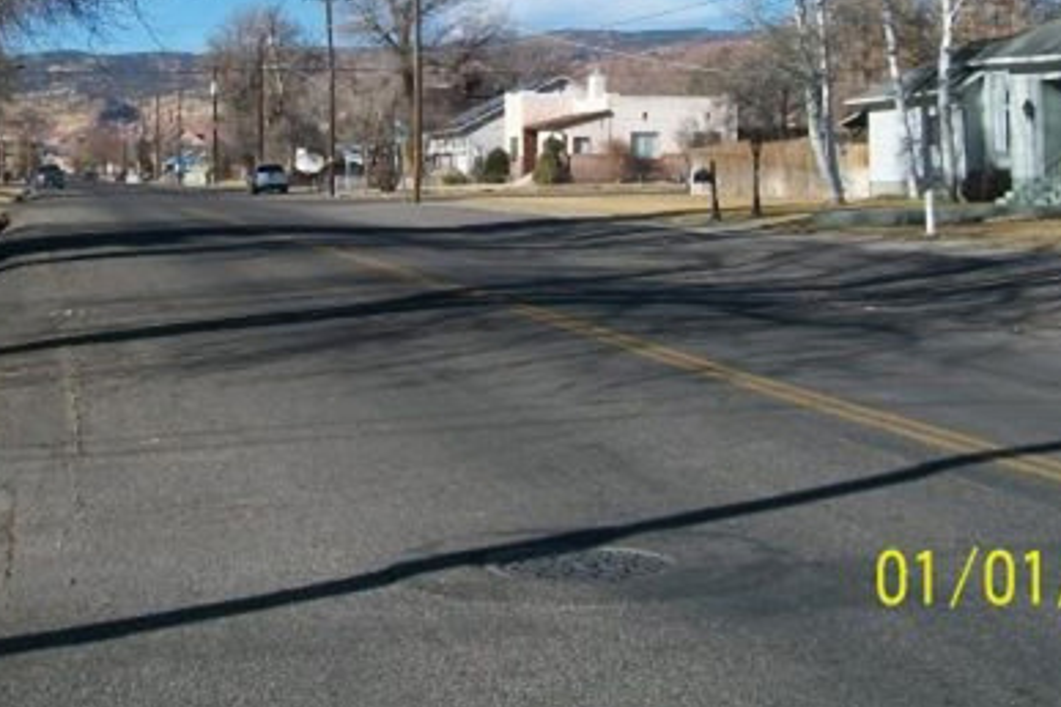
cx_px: 444
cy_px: 69
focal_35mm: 62
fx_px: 1827
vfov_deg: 21.4
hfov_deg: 32.3
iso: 80
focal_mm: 6
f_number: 4.8
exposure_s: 1/500
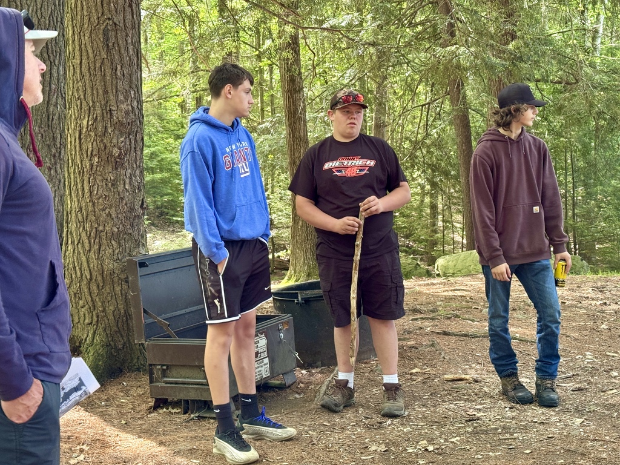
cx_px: 310
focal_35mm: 48
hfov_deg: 39.7
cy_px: 232
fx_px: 860
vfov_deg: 30.3
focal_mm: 6.76
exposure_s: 1/60
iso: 125
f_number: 1.78
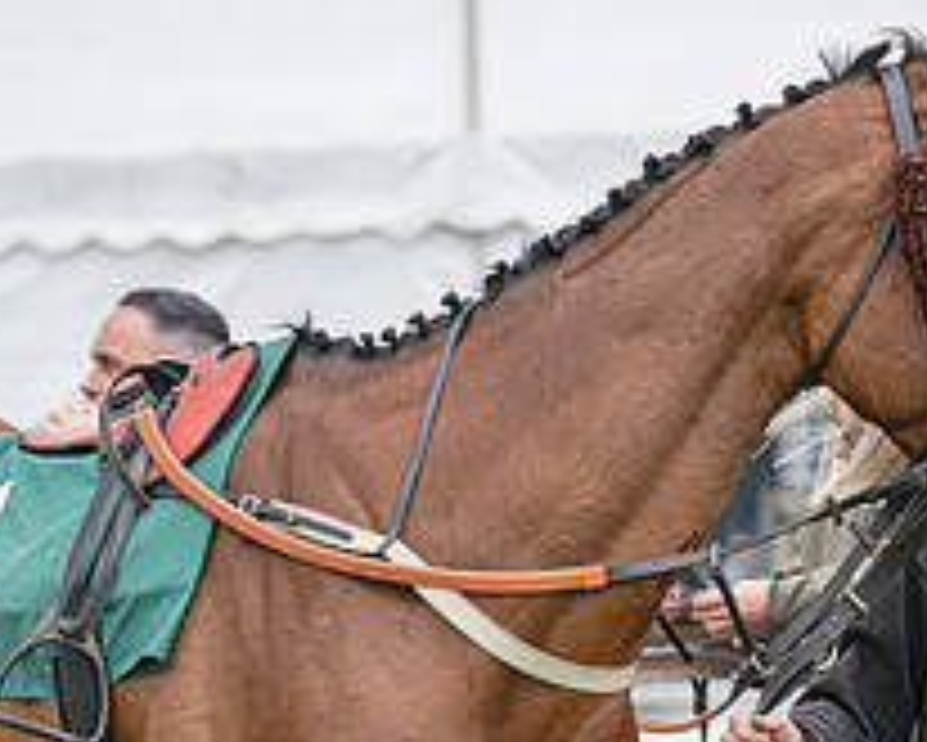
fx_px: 11583
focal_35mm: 422
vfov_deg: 3.7
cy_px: 854
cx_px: 884
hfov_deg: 4.6
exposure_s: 1/5000
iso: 800
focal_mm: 130
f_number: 4.5
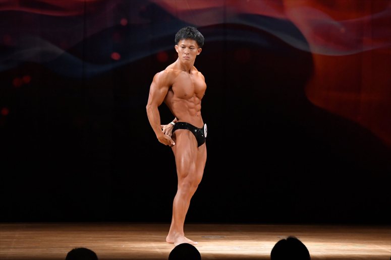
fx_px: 2768
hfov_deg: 8.1
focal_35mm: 255
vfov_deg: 5.4
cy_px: 130
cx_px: 196
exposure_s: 1/400
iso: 4000
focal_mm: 170
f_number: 5.6
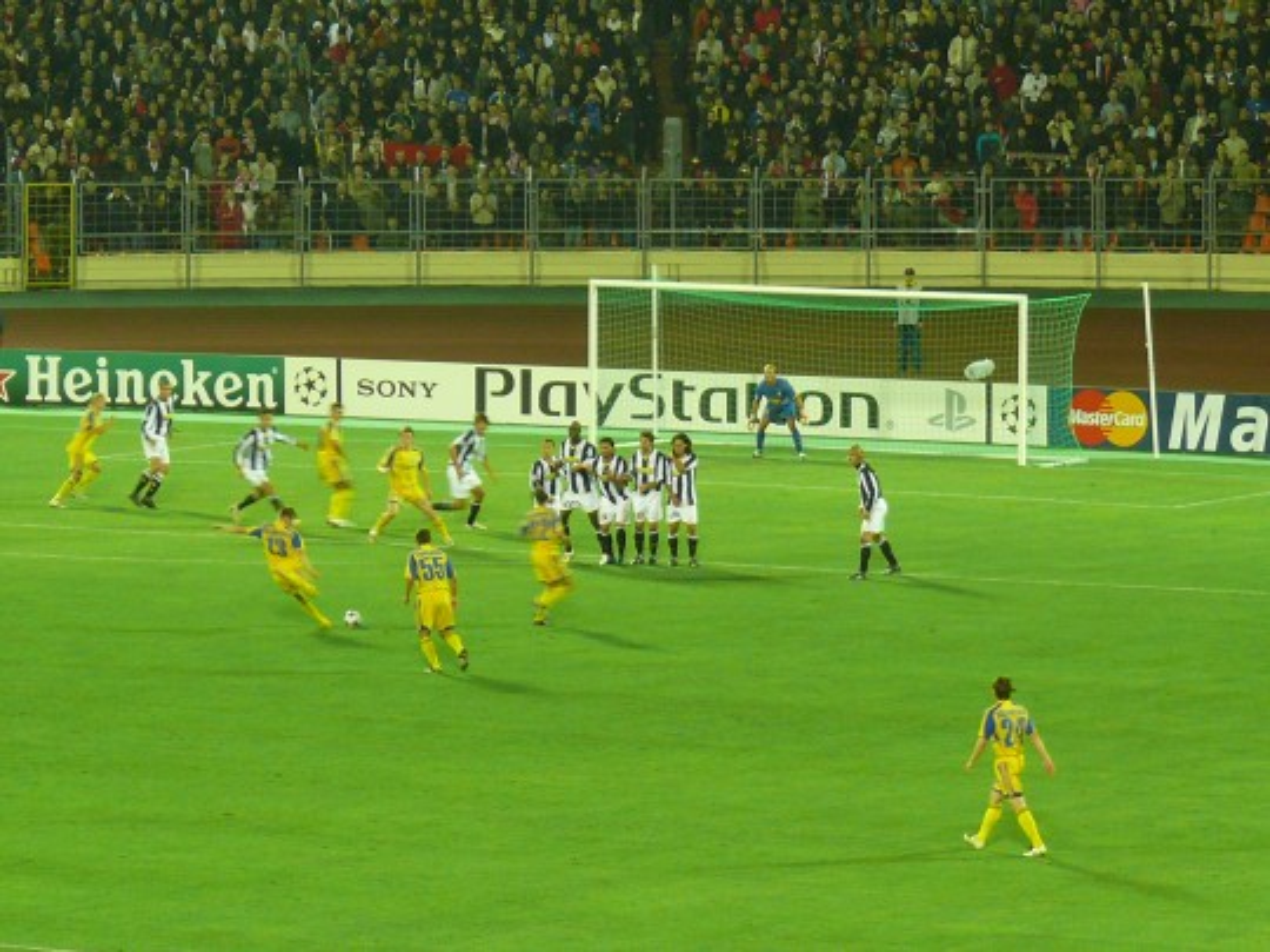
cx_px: 635
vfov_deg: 5.8
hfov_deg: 7.7
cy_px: 476
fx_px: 9466
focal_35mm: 258
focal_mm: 30.7
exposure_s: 1/50
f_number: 3.6
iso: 200
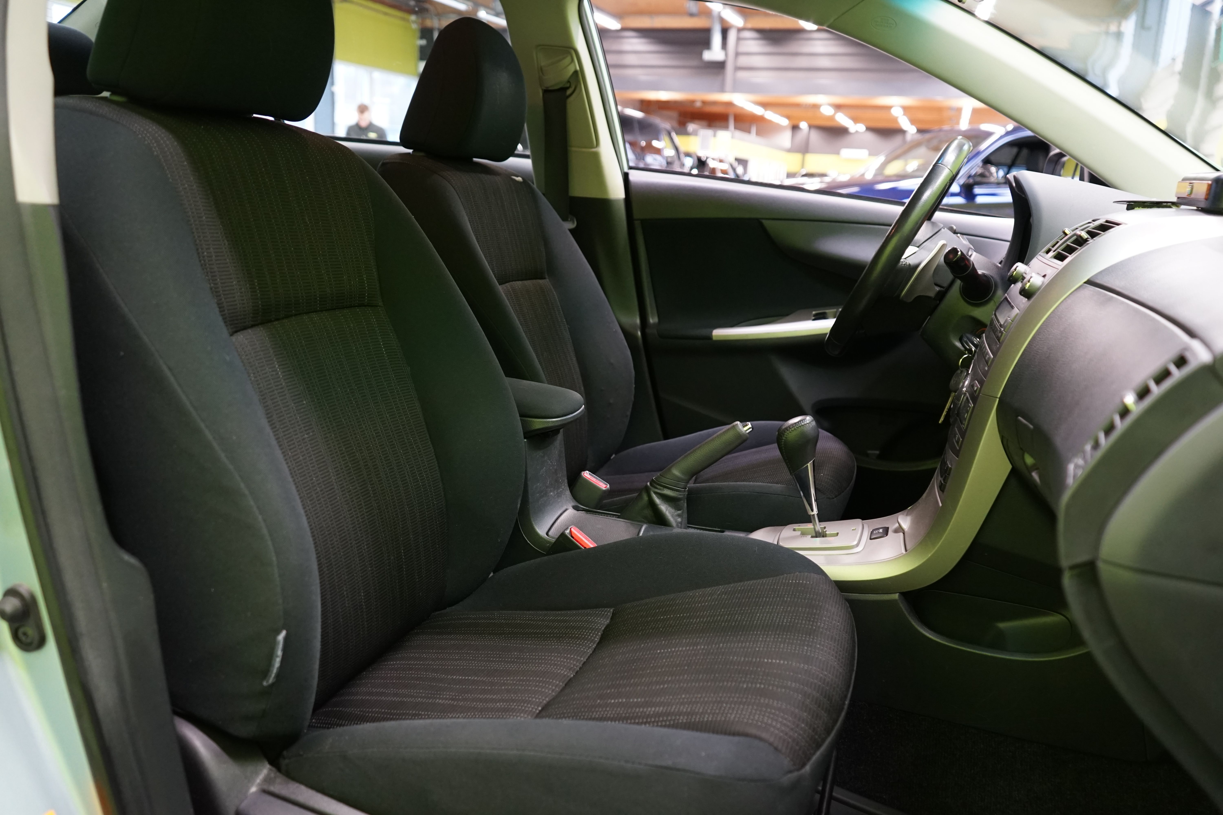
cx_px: 612
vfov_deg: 45.0
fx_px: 985
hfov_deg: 63.7
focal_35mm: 29
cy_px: 408
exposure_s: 1/20
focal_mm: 29
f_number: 4
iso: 1600
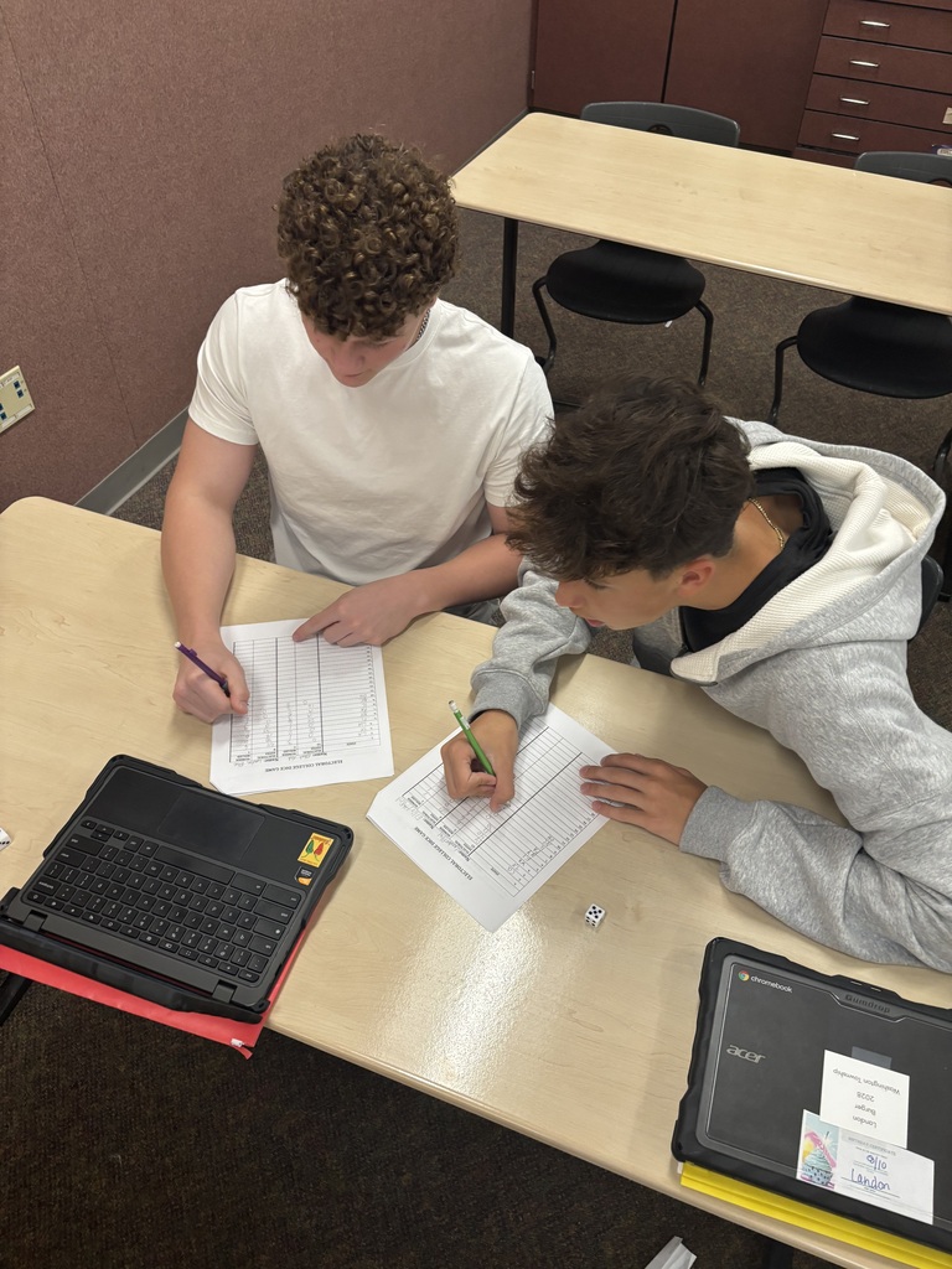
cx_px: 476
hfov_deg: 53.1
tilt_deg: -47.2
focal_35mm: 26
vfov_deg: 67.3
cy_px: 634
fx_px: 953
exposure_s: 1/60
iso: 160
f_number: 1.6
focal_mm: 5.96
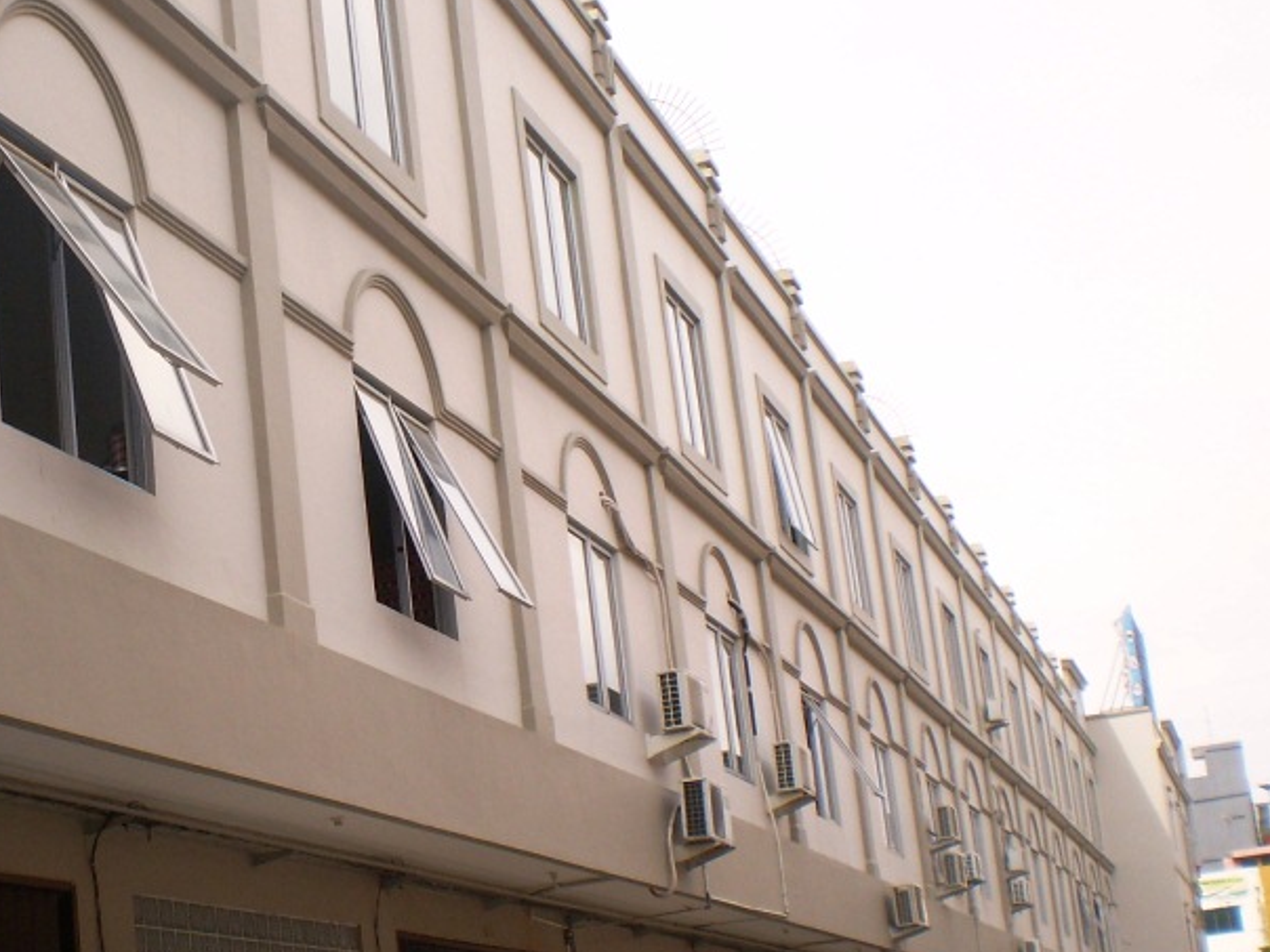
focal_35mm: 61
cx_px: 307
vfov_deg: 23.9
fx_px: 2238
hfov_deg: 31.1
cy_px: 630
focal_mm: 6.3
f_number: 4.6
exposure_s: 1/500
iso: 64
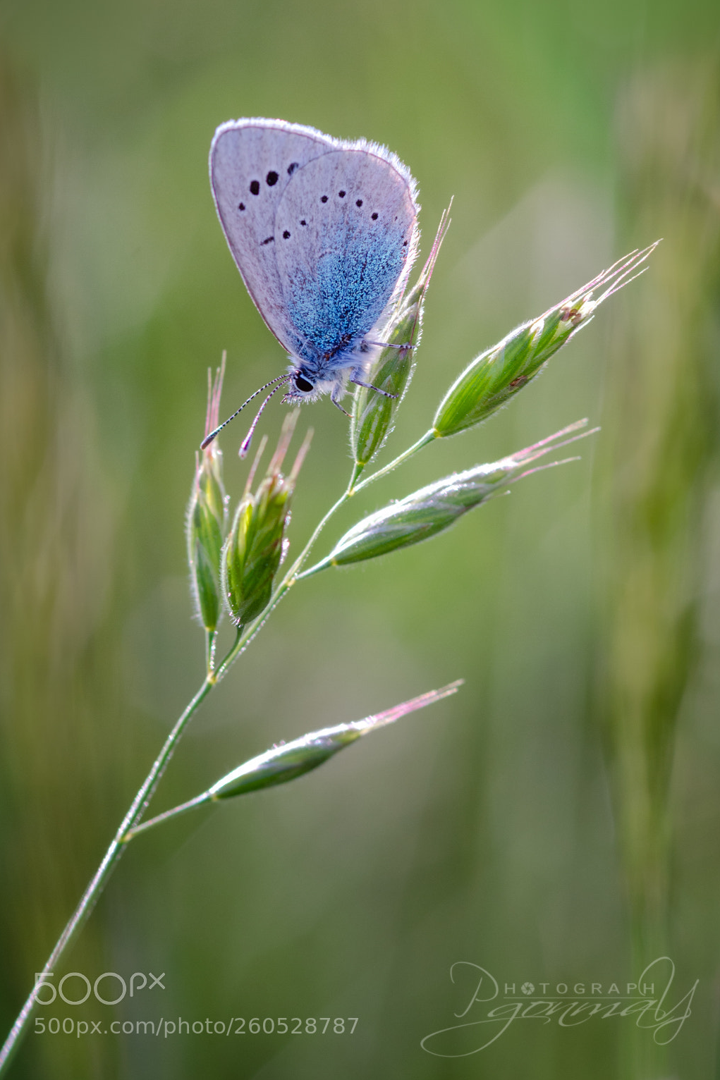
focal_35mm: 165
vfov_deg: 12.5
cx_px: 366
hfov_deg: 8.3
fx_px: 4936
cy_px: 517
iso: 320
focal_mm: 105
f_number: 8
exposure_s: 1/320
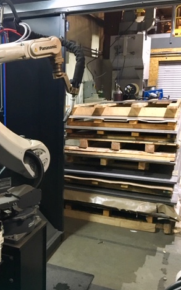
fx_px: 331
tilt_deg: -8.5
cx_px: 20
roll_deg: +1.0
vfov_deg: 47.2
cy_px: 143
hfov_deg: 29.4
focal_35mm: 42
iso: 200
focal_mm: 4.15
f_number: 2.2
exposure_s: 1/20
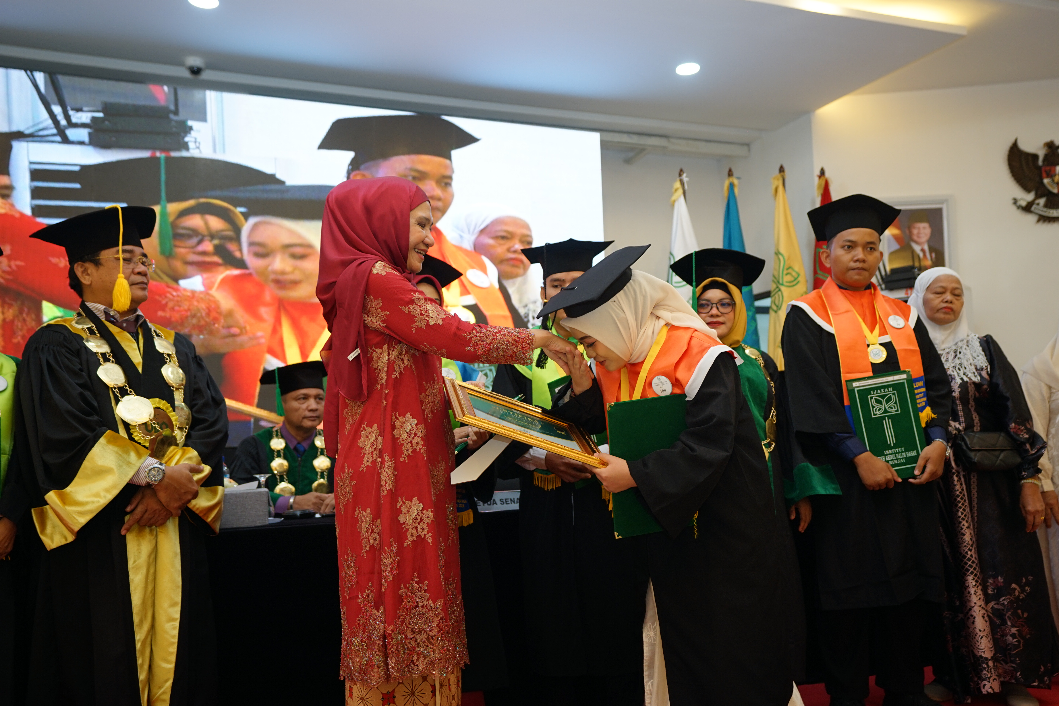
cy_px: 361
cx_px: 536
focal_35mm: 31
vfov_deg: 42.3
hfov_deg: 60.3
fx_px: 912
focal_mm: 30
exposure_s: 1/160
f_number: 2.8
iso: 400
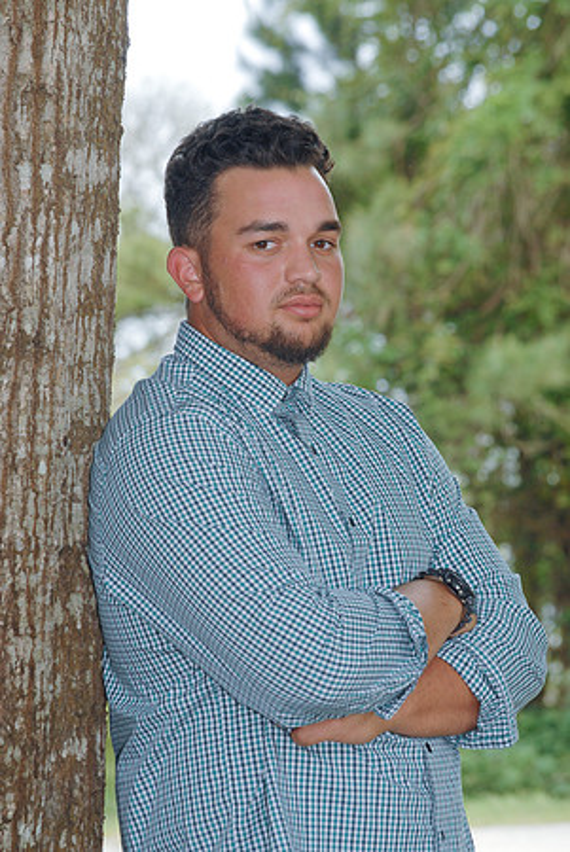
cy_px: 426
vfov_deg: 13.0
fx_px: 3732
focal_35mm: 158
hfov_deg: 8.7
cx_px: 285
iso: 200
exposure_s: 1/200
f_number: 7.1
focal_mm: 105
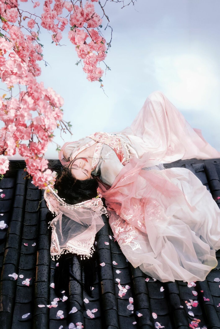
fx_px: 587
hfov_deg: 21.2
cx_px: 110
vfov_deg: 31.4
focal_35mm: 64
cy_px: 164
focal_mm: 64
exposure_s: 1/250
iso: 160
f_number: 4.5
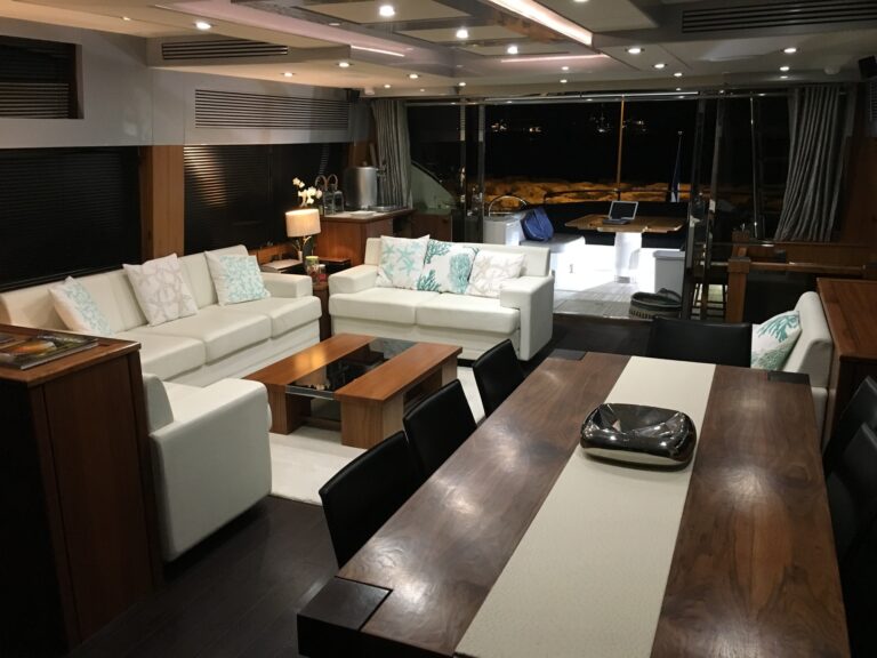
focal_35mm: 29
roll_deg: +0.9
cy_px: 329
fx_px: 735
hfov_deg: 61.7
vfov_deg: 48.2
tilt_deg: -12.8
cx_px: 438
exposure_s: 1/17
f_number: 2.2
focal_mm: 4.15
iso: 200
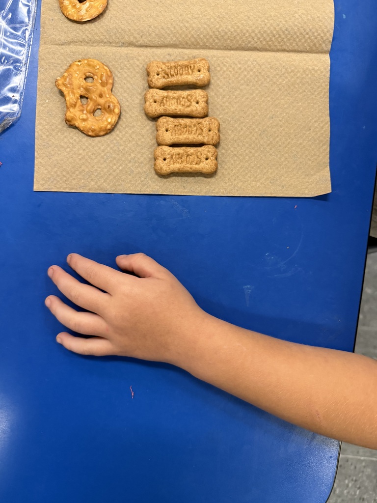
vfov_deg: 71.6
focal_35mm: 24
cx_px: 188
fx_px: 349
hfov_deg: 56.8
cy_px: 252
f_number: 1.78
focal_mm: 6.76
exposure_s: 1/60
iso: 400
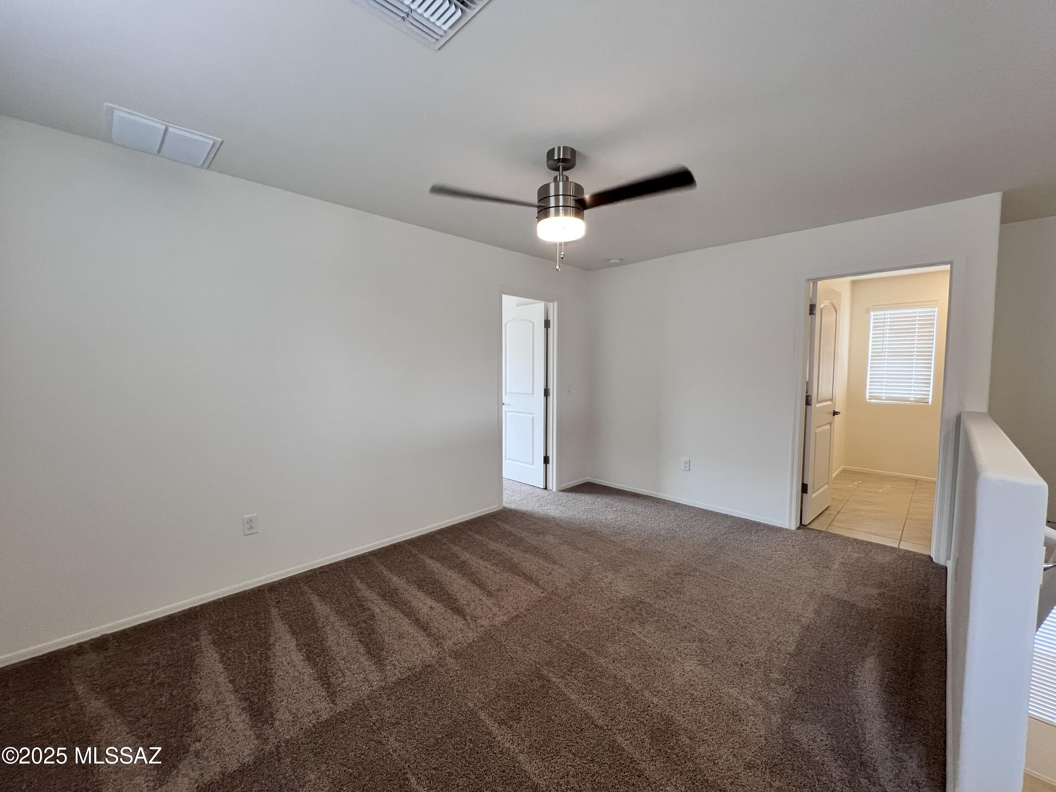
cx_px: 528
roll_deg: +0.2
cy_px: 396
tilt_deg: -3.9
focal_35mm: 13
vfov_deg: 89.9
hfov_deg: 106.2
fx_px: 397
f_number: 1.8
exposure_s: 1/120
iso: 125
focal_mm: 1.57
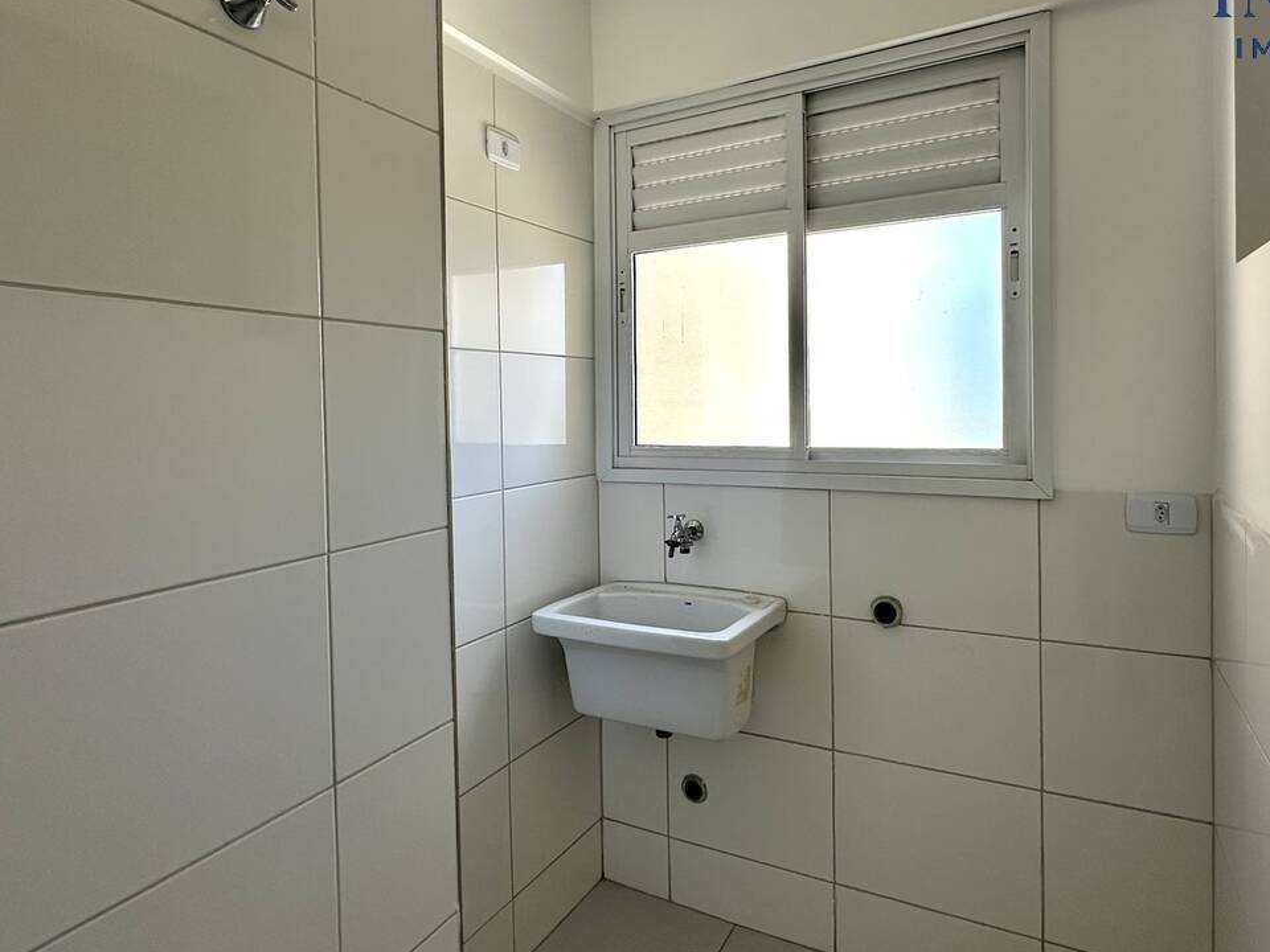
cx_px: 656
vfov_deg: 63.3
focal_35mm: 21
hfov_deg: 79.0
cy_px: 420
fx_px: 770
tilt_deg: -0.6
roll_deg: -0.3
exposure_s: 1/279
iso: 40
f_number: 2.2
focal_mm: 2.22
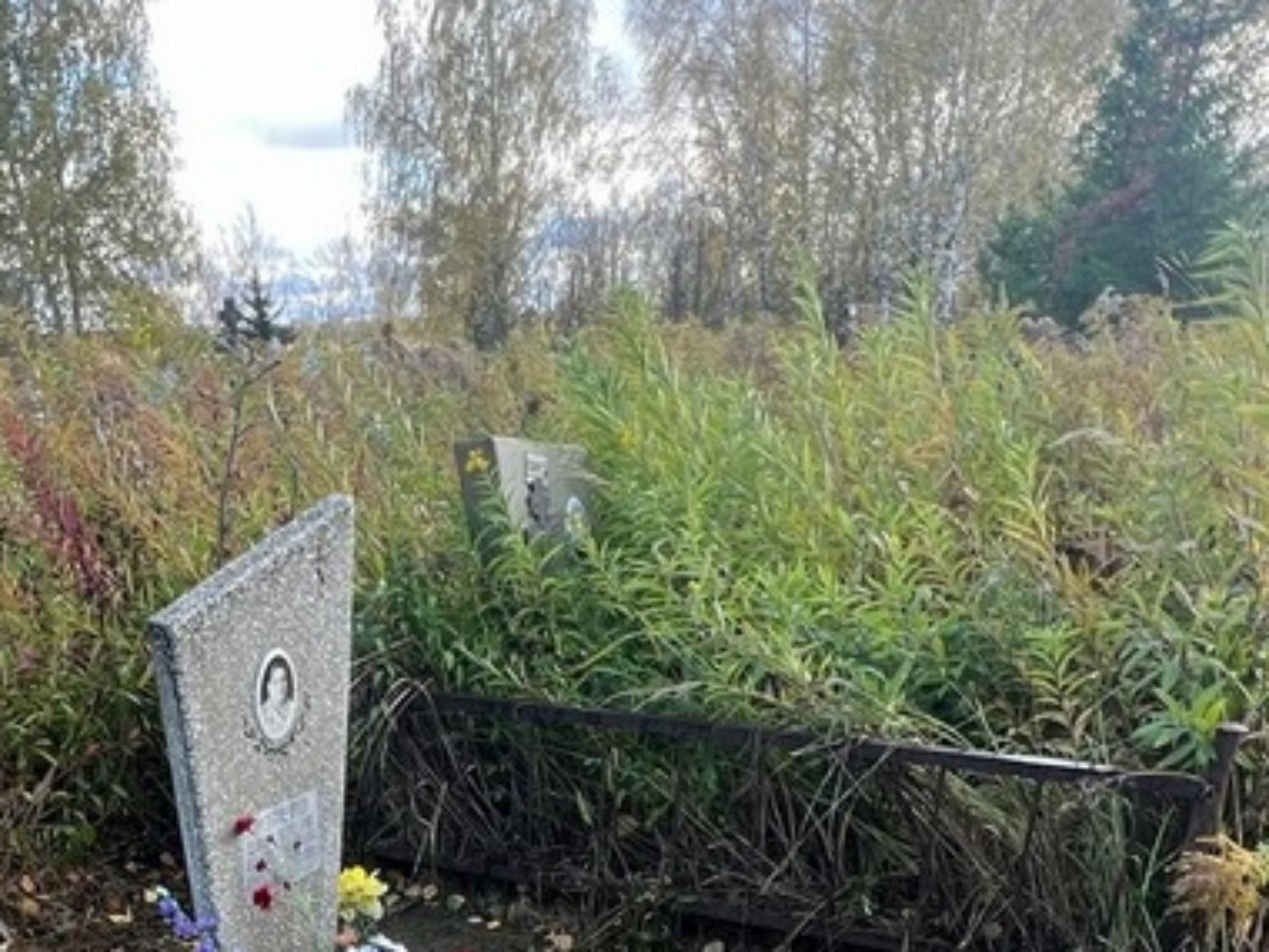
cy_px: 1129
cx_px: 364
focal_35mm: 35
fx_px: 1283
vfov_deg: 33.5
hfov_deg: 51.0
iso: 32
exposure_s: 1/99
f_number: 1.8
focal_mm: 1.57
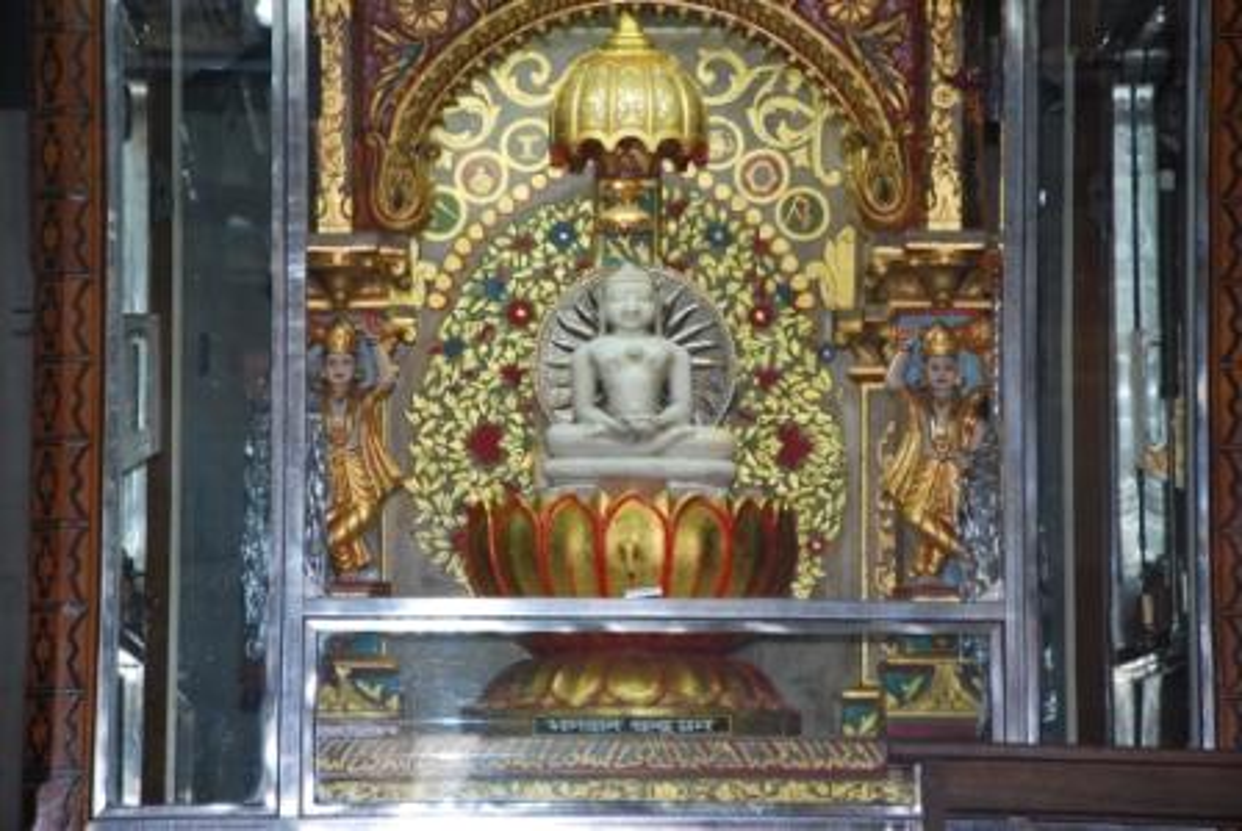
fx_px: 5441
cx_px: 621
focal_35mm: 158
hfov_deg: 13.0
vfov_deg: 8.7
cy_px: 416
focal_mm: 105
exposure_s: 1/60
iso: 450
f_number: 5.6
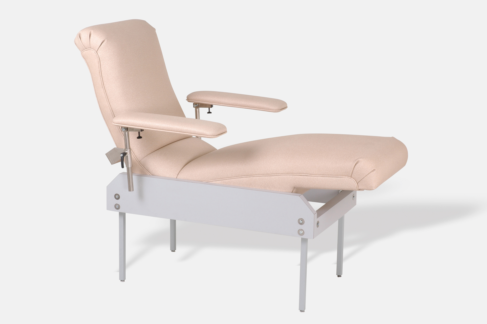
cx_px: 244
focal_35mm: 72
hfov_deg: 28.1
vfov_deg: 18.9
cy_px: 162
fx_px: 973
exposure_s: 1/640
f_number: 14
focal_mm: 48
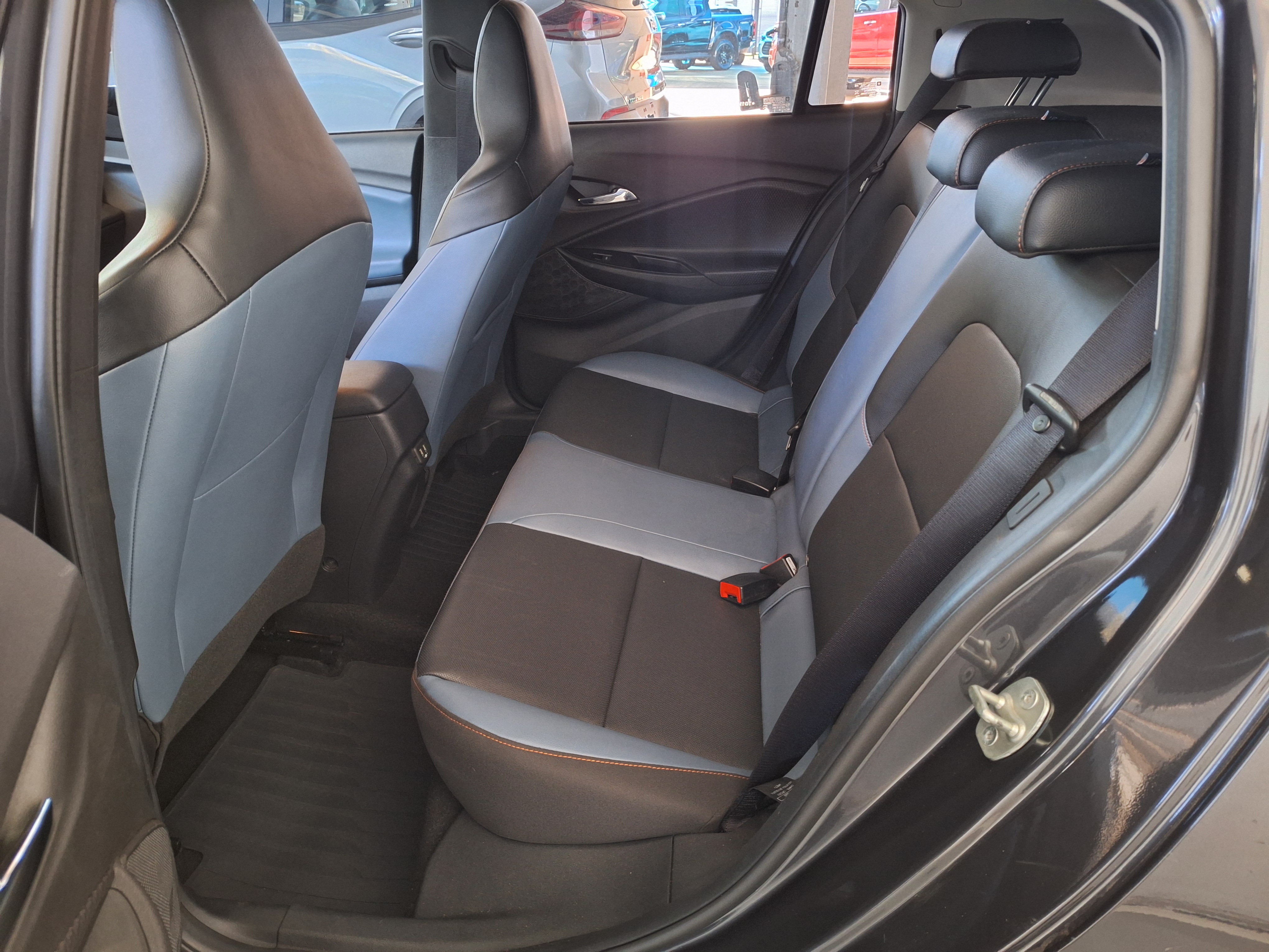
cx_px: 634
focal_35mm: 23
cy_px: 476
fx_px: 843
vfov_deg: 58.9
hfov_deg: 73.9
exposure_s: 1/20
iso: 500
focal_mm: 5.54
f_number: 1.8
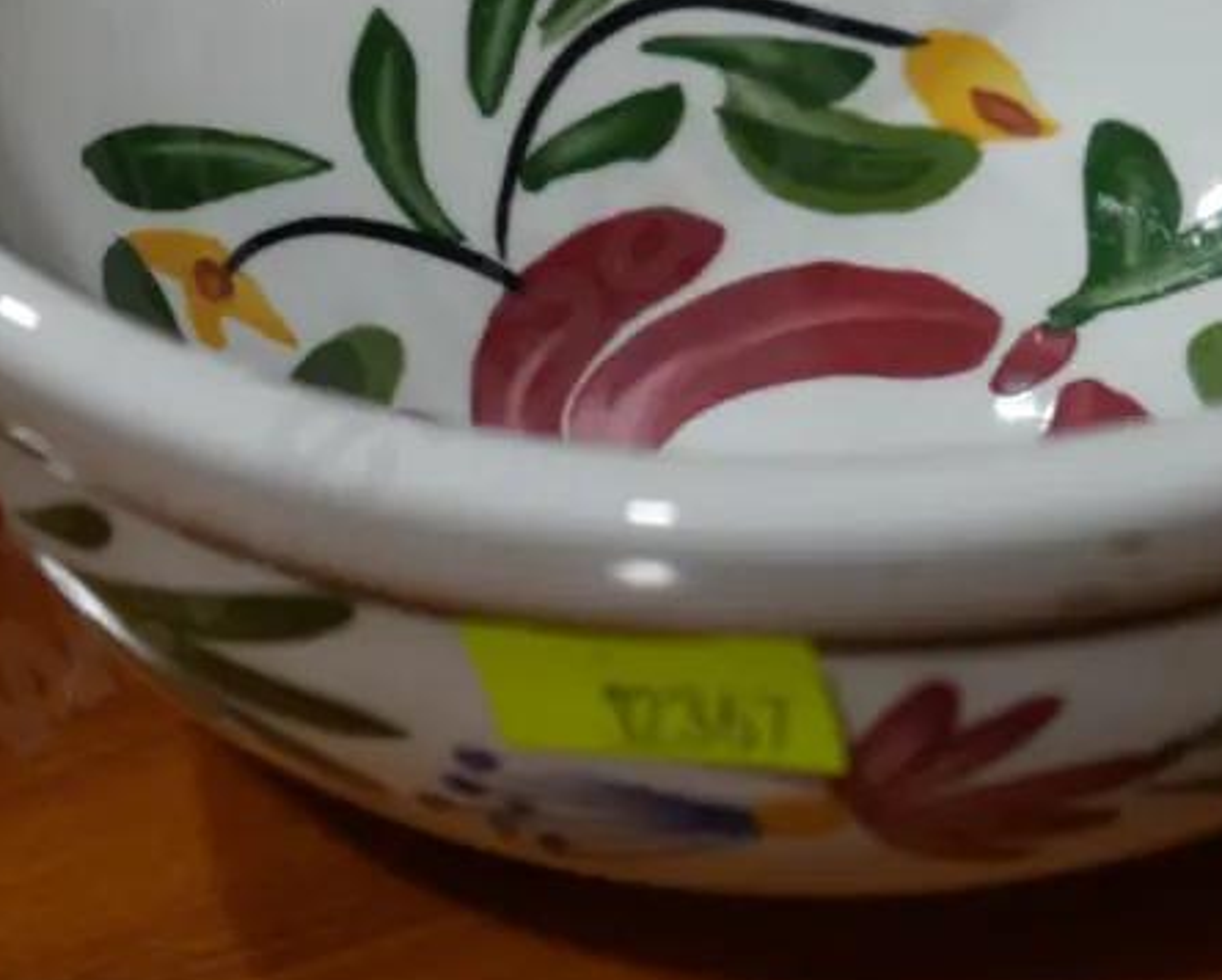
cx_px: 768
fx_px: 5538
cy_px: 120
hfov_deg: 12.6
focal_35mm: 153
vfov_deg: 10.1
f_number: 5.4
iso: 250
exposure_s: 1/80
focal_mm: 34
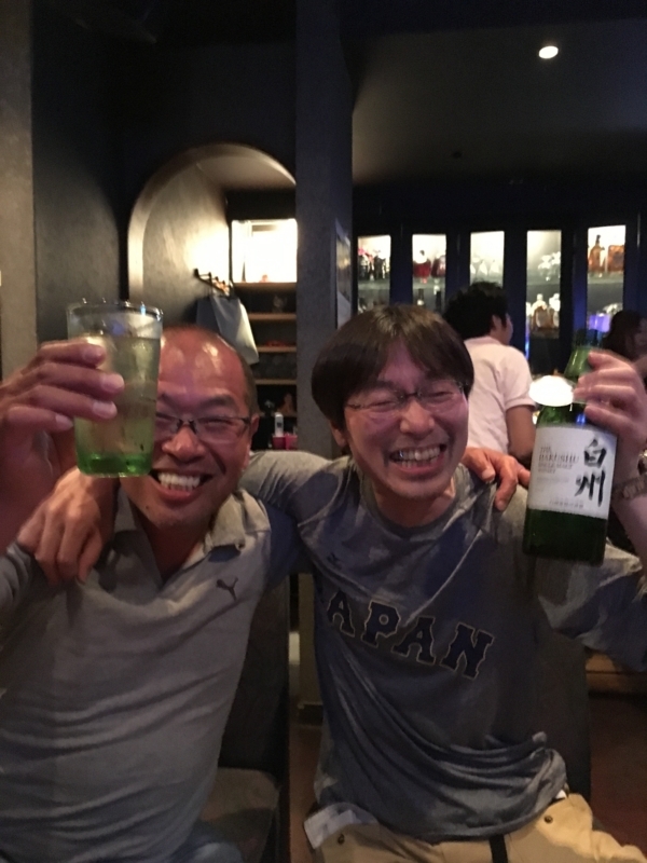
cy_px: 432
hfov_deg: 48.2
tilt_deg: -3.5
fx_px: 723
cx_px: 324
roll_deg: -0.2
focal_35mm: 29
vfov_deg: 61.7
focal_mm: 4.15
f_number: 2.2
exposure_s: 1/15
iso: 1250
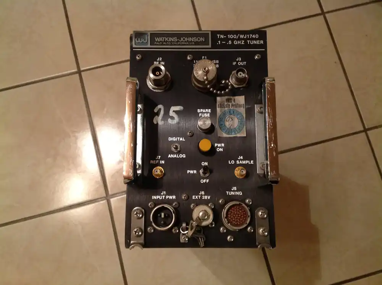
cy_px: 142
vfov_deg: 40.6
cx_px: 191
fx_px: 385
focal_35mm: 35
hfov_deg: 52.7
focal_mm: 4.28
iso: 250
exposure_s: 1/15
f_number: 2.4
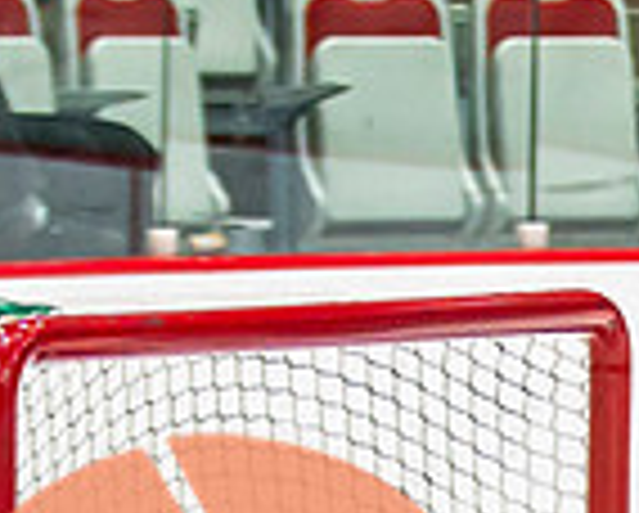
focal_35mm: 679
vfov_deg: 2.3
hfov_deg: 2.8
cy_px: 1043
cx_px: 1063
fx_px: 12859
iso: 500
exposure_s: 1/640
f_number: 2.8
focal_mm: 95
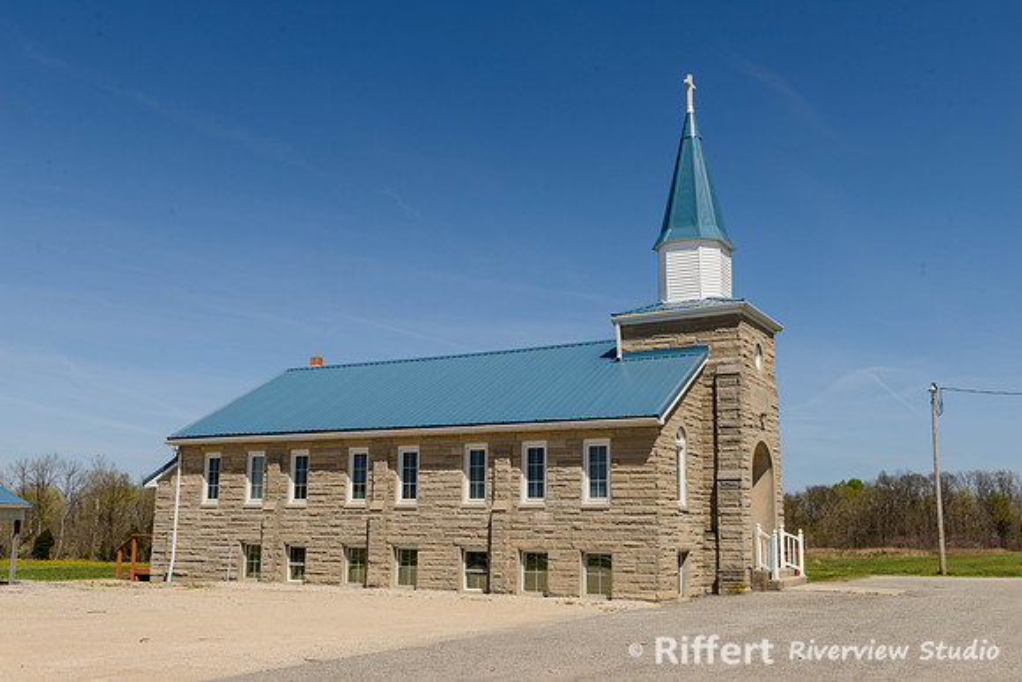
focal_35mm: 34
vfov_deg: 38.9
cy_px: 341
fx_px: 965
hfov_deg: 55.8
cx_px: 511
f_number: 11
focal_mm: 34
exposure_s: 1/250
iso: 100
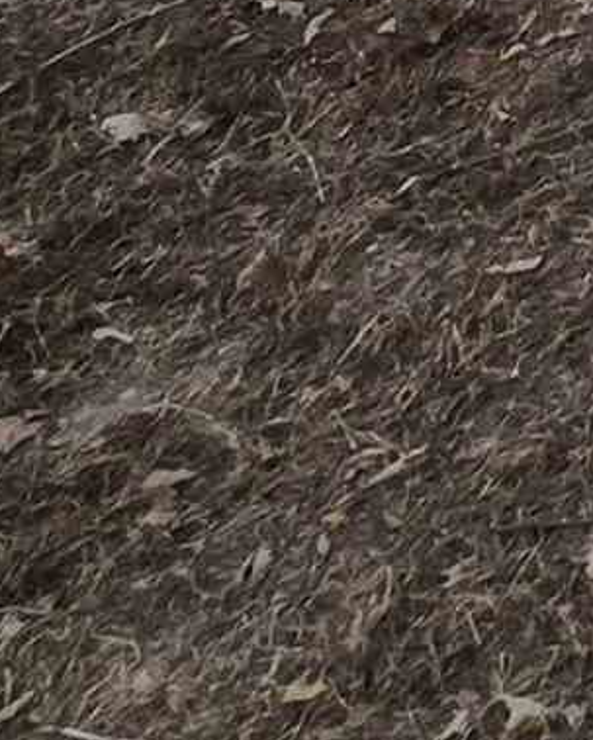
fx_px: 2257
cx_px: 1834
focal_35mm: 103
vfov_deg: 11.9
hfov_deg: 10.3
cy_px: -1345
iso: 100
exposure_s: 1/2953
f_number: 2.2
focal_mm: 2.2
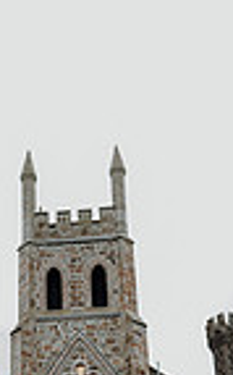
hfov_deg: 16.9
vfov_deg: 25.0
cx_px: 97
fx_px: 785
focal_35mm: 77
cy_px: 409
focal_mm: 24
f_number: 2.8
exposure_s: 1/400
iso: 125
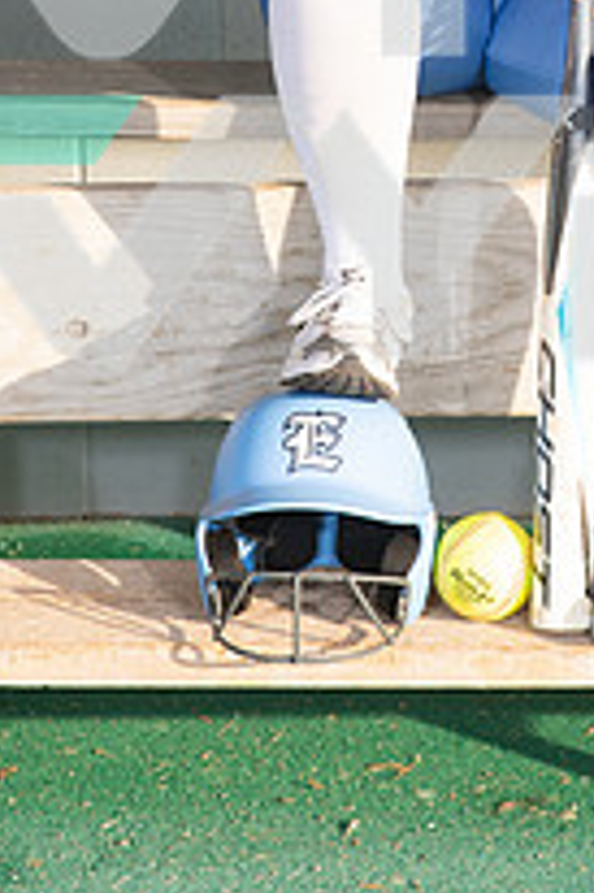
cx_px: 529
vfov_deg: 14.2
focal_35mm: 142
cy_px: -74
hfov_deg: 9.6
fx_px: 3520
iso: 250
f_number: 8
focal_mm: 65
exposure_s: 1/250
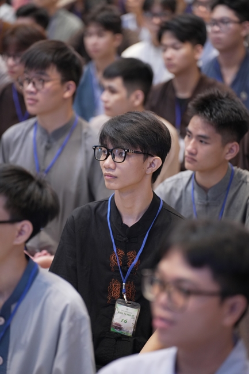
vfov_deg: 13.7
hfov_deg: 9.1
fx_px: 1557
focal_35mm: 150
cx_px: 124
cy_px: 187
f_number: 2.8
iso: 4000
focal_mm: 150
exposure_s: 1/160
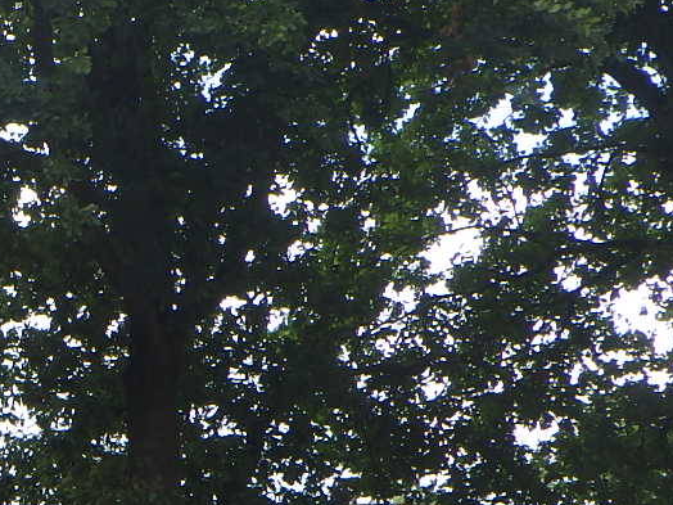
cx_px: -514
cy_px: 509
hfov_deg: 13.4
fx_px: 2586
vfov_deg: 11.0
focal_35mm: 133
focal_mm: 6.1
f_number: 4.6
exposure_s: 1/160
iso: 125
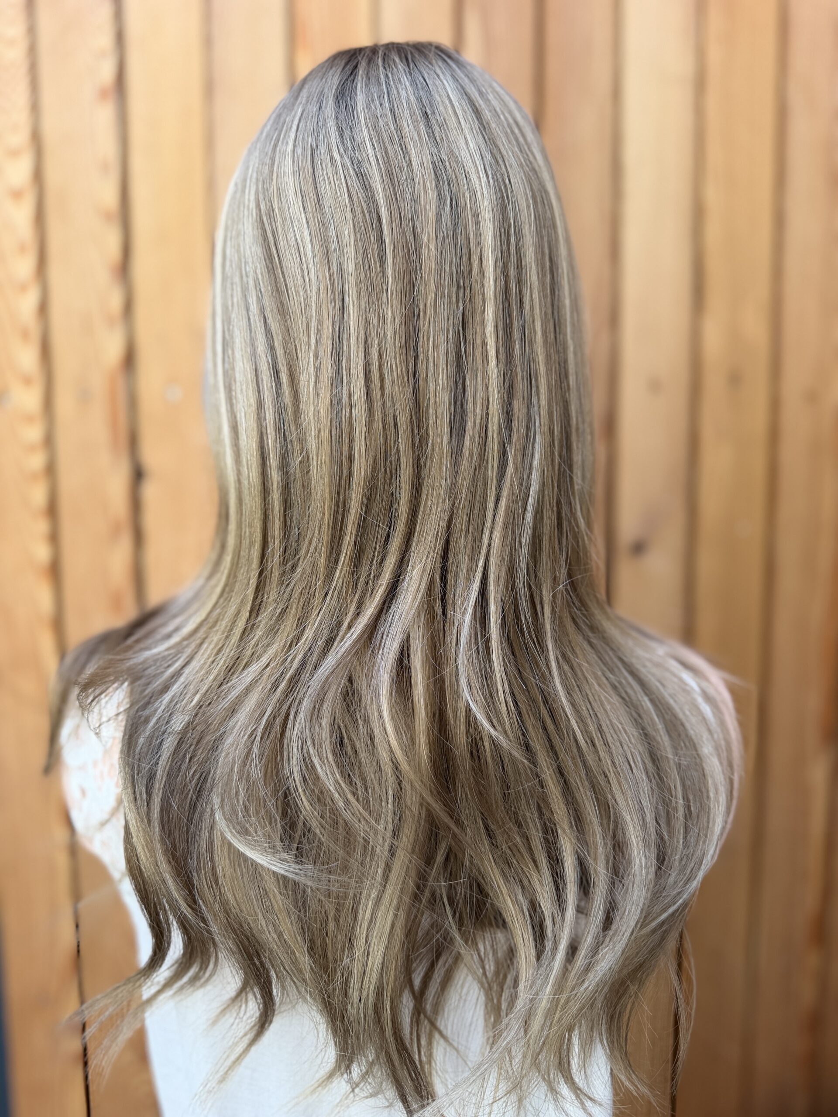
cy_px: 558
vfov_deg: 71.6
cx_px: 419
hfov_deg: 56.8
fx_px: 775
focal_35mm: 24
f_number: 1.78
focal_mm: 6.76
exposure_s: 1/146
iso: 64
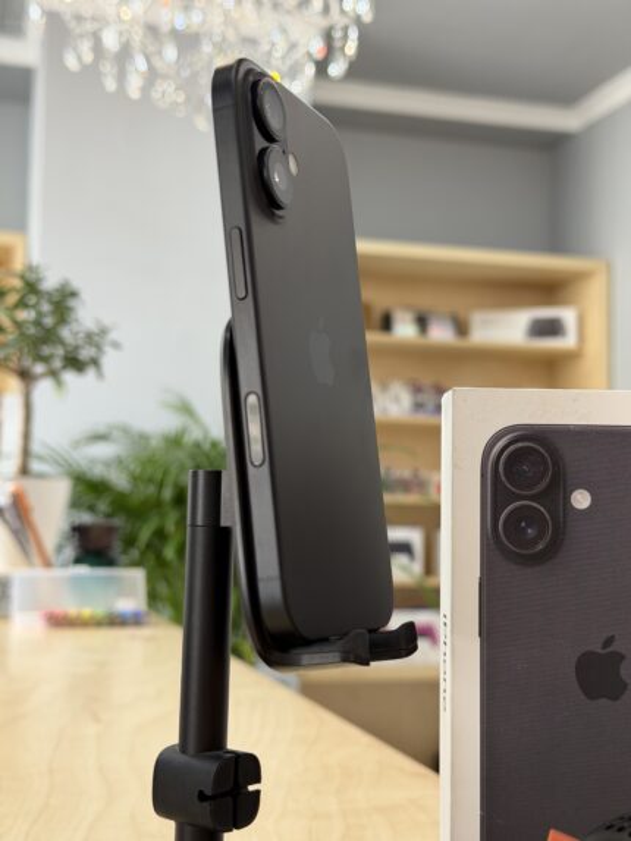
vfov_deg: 39.6
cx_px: 316
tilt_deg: +5.0
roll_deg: -1.4
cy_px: 420
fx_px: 1166
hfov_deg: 30.3
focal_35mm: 48
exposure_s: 1/101
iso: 100
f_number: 1.78
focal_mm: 6.76
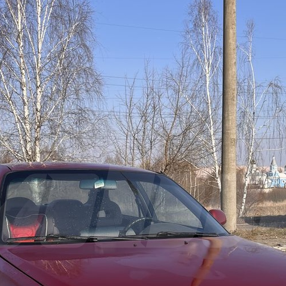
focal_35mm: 55
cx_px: 171
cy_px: 201
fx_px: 514
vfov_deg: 30.7
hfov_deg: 31.0
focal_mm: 5.1
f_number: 1.6
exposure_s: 1/3049
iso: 50
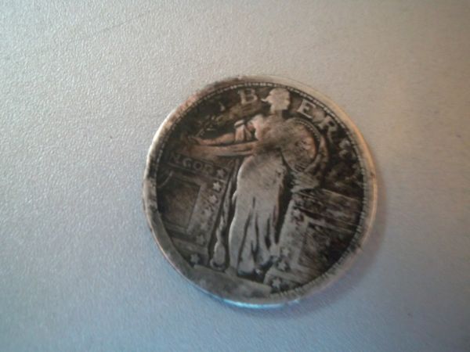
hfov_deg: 51.4
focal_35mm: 36
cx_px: 235
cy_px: 176
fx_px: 489
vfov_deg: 39.7
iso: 318
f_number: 3.1
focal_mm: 6.5
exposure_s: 1/8
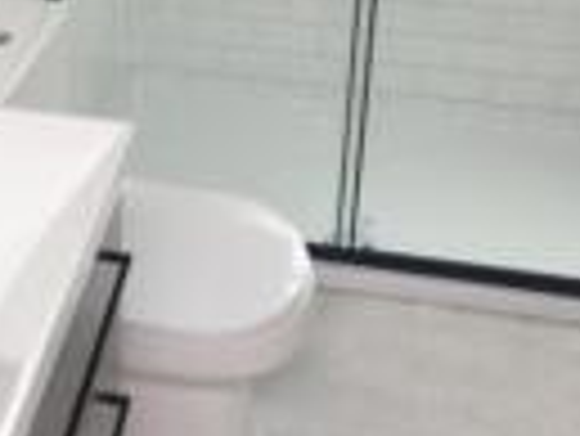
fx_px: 889
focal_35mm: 53
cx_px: 175
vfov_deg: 24.3
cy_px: -124
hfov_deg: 35.6
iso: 400
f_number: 4
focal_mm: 10
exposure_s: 1/200
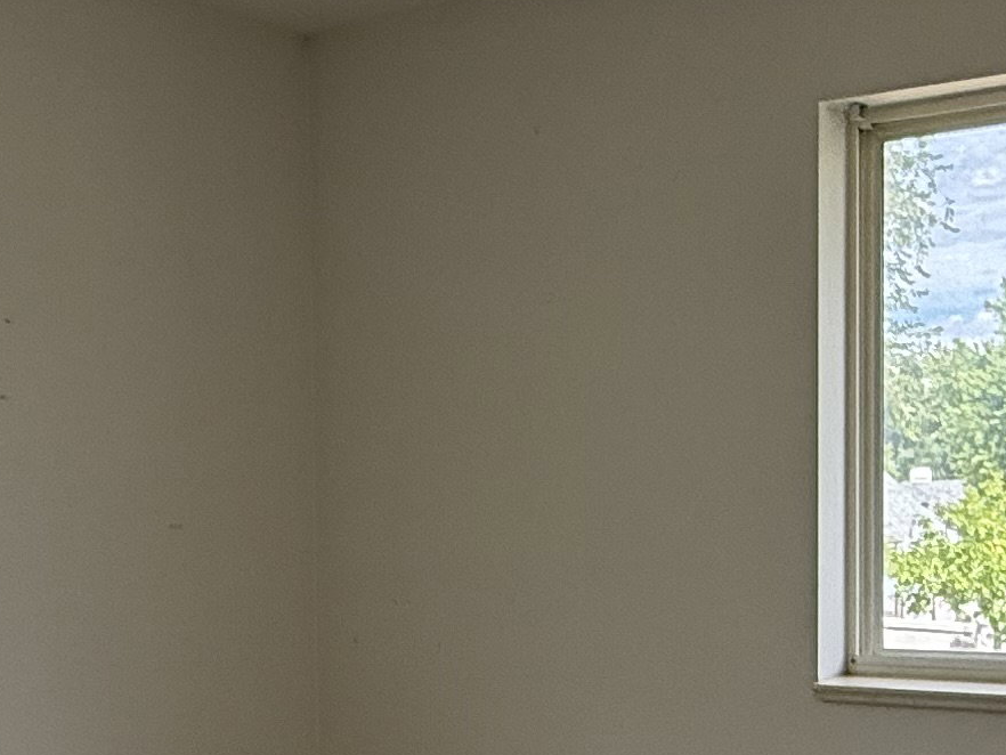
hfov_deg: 30.2
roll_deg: +0.3
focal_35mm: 64
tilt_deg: -2.5
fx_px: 1860
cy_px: 598
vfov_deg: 22.6
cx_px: 403
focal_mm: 2.22
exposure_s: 1/433
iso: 64
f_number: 2.2
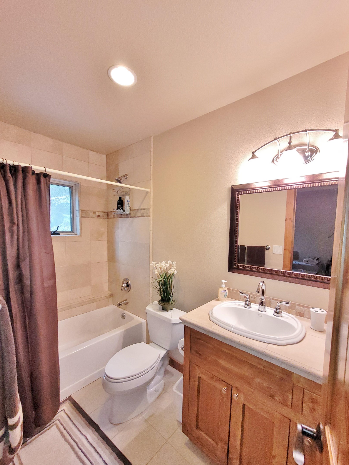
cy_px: 244
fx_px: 188
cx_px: 176
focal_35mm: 14
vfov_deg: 102.0
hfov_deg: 85.7
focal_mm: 1.74
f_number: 2.2
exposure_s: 1/60
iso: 200
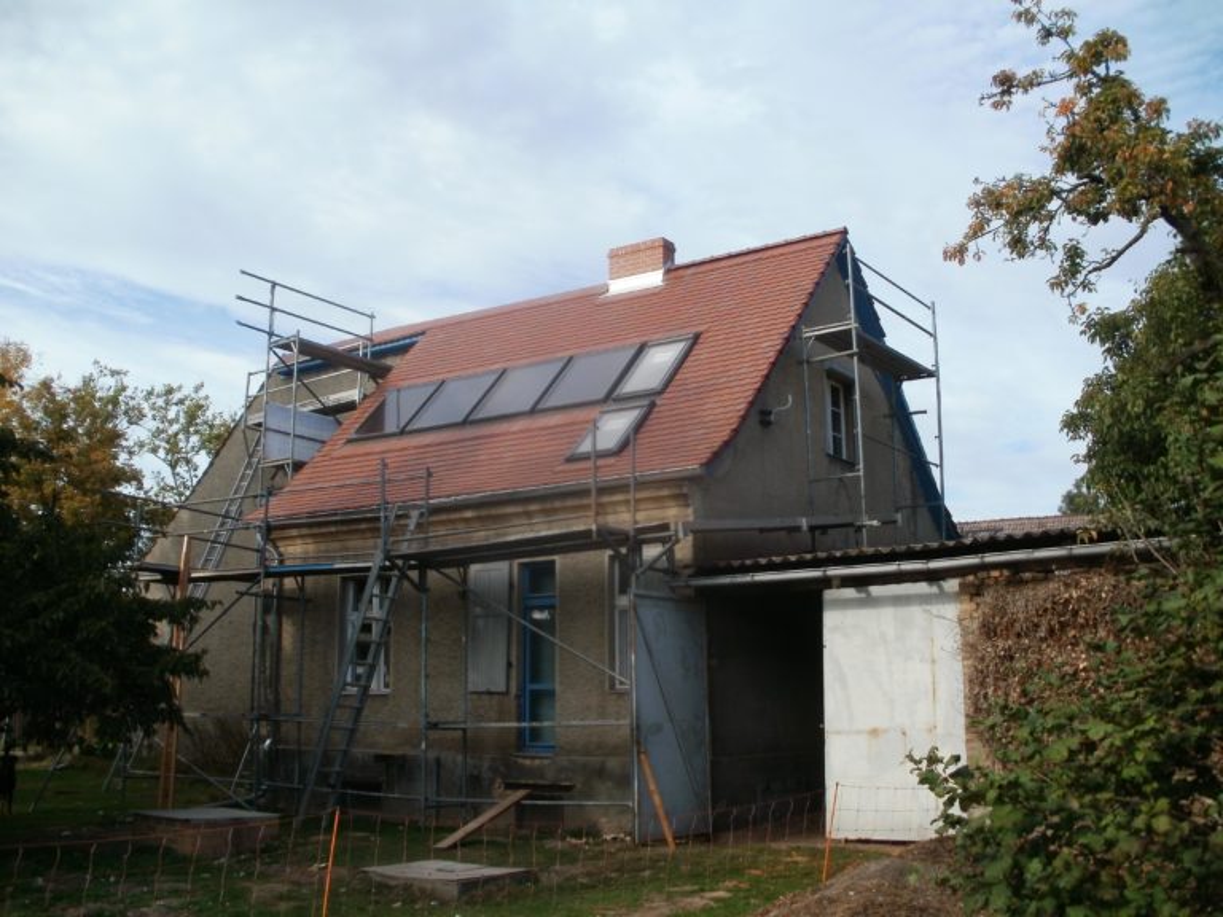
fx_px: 1272
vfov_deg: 39.7
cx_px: 612
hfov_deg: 51.4
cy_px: 458
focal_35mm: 36
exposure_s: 1/640
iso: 100
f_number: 3.5
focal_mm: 6.3
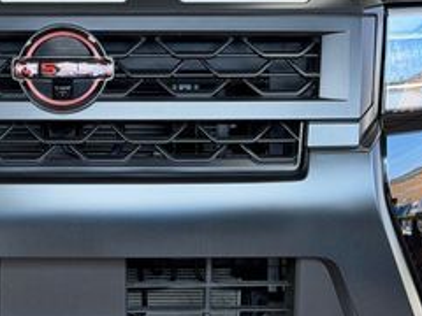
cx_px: 55
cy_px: 154
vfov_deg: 11.6
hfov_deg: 15.3
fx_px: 1560
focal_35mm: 128
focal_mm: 6.76
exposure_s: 1/120
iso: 64
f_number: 1.78
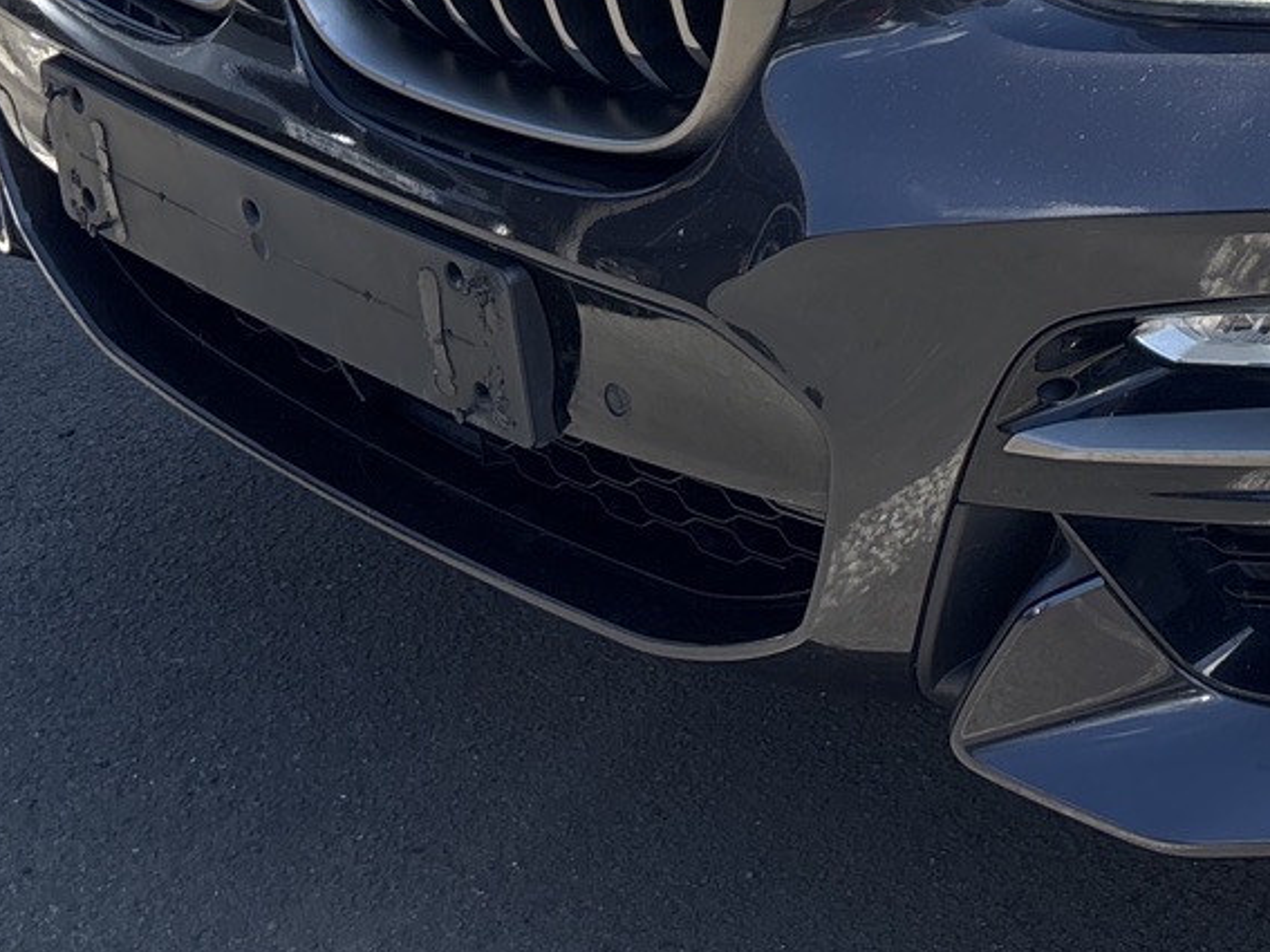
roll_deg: +1.9
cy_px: -392
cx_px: 1637
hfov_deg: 20.4
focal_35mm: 88
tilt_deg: -15.1
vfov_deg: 15.7
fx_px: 3228
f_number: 1.6
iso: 50
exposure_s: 1/1279
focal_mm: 5.96
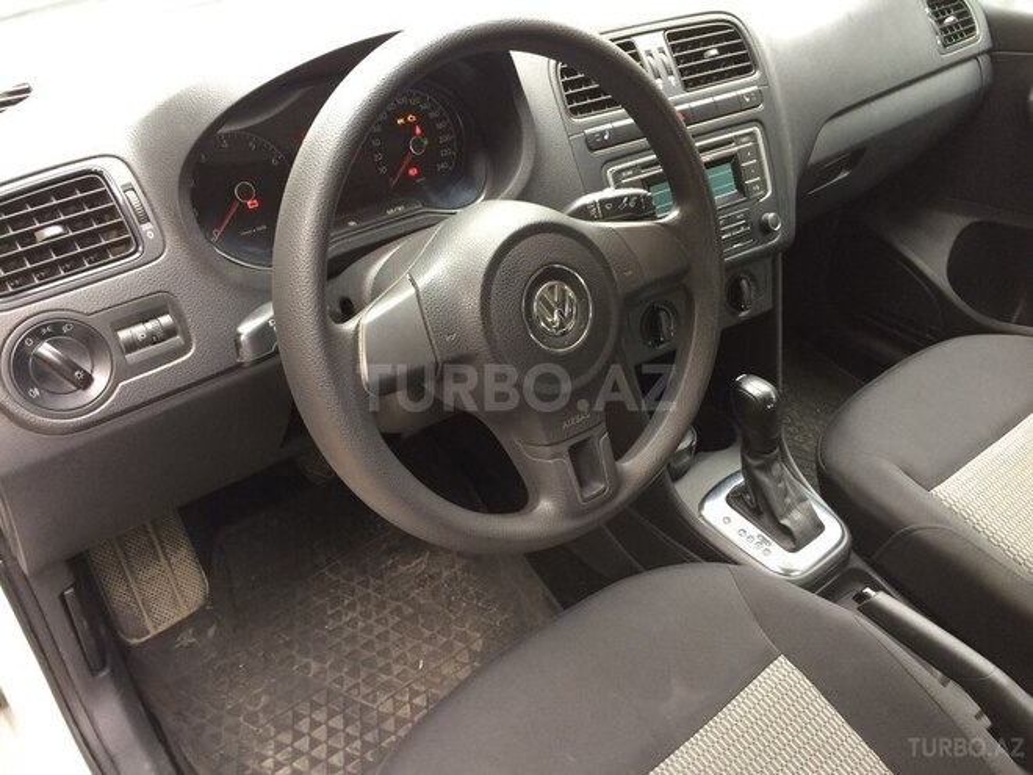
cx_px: 516
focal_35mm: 29
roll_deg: -2.9
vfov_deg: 48.2
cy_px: 388
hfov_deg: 61.7
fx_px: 865
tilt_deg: -36.3
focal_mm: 4.15
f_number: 2.2
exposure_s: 1/33
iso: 100
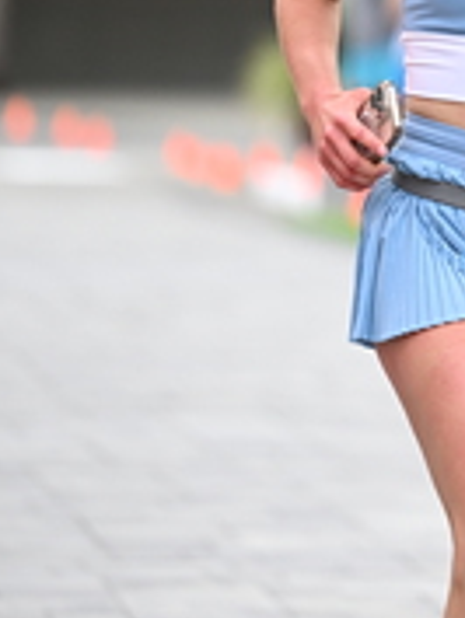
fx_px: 8551
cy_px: 10
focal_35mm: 478
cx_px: 586
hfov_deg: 3.1
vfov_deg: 4.1
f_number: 2.8
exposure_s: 1/2000
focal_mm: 160
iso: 640
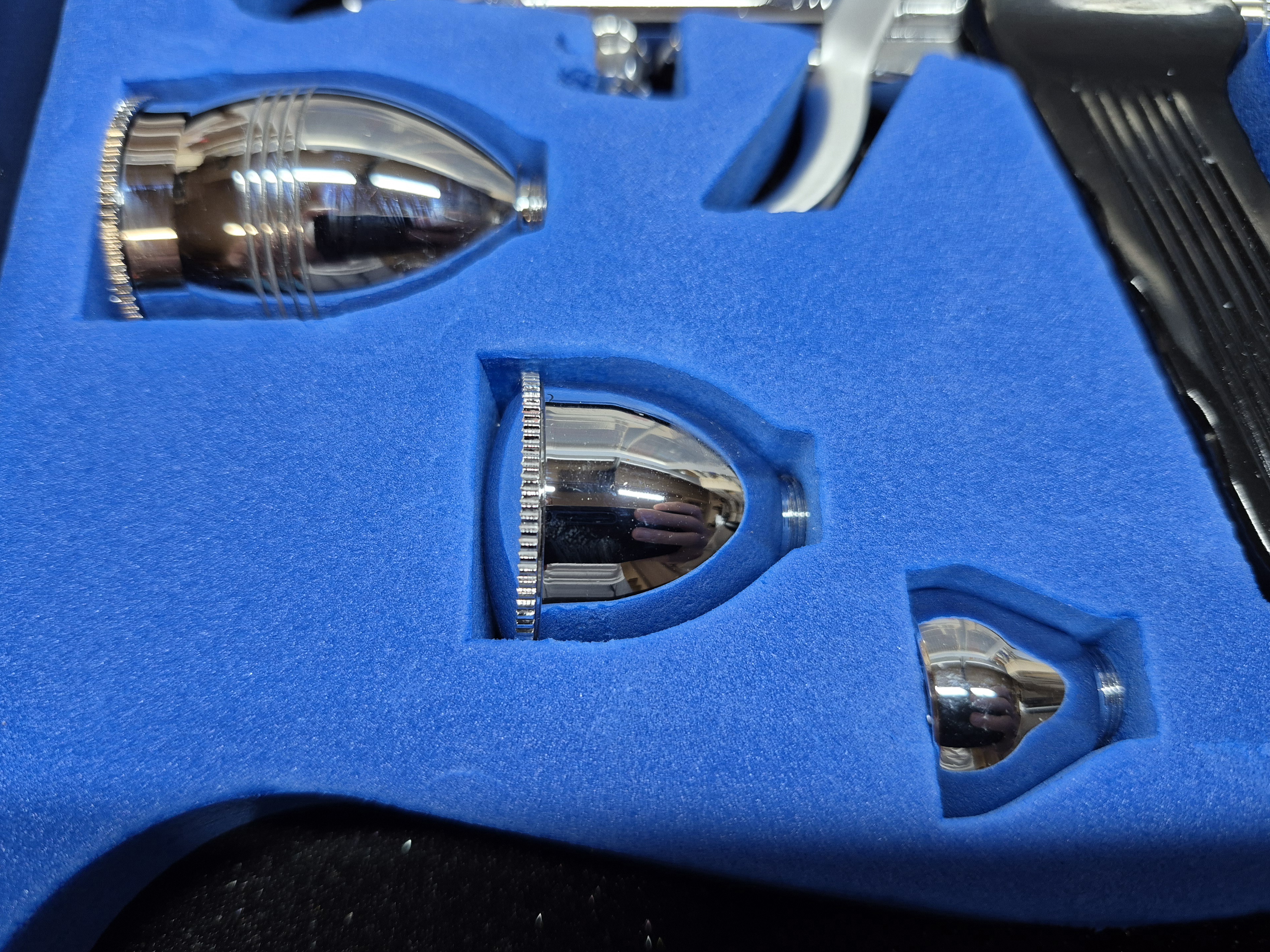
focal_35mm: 24
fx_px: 881
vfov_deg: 56.8
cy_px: 462
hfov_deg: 71.6
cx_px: 613
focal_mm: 5.4
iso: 160
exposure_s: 1/100
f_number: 1.8
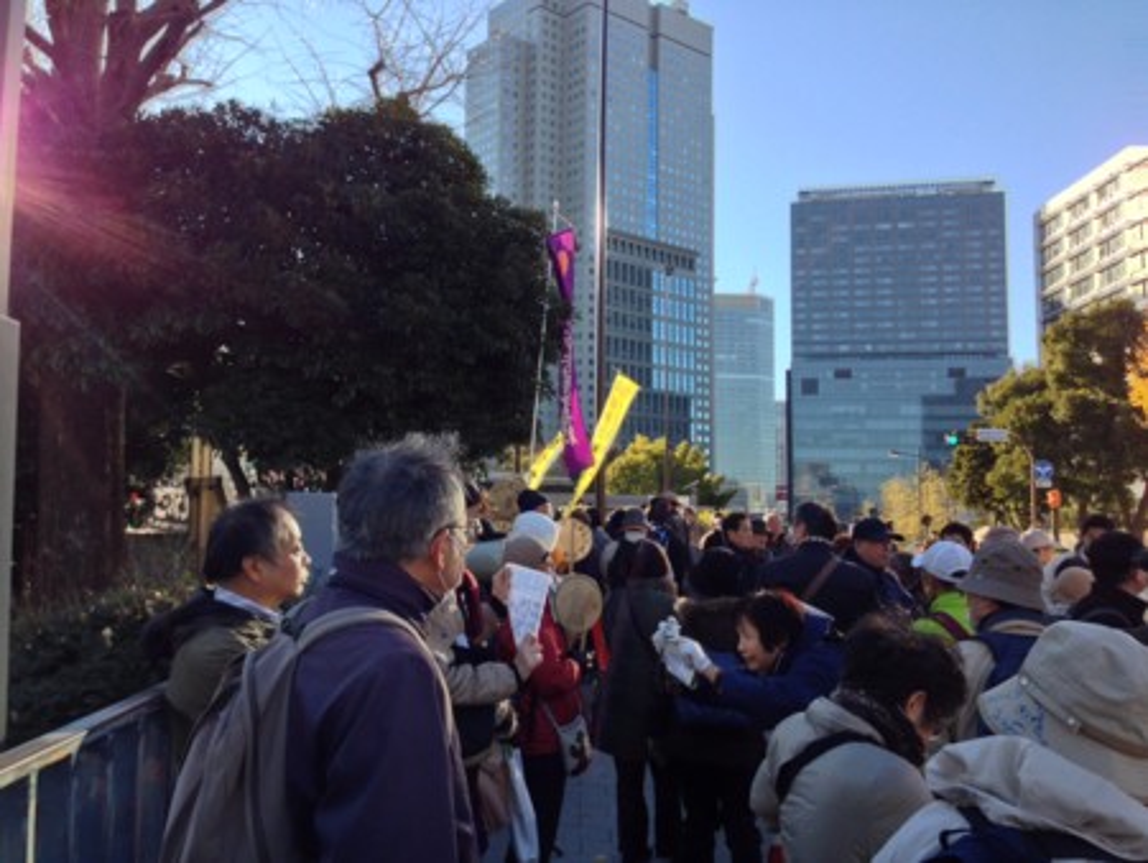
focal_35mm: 33
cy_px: 432
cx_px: 574
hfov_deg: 55.3
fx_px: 1095
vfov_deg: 43.0
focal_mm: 4.12
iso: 50
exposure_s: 1/420
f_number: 2.4
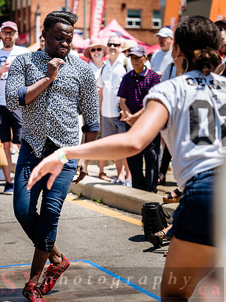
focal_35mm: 134
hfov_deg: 11.1
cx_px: 113
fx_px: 1168
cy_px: 151
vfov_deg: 14.7
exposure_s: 1/2500
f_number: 2.8
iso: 200
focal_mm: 67
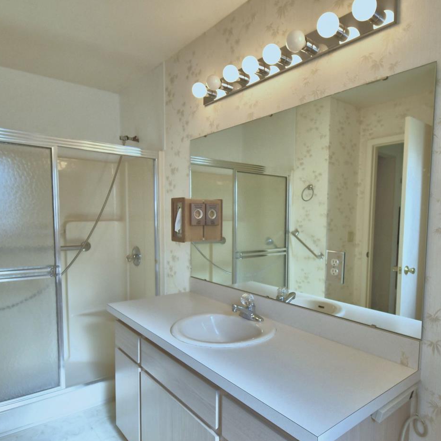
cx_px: 254
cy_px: 244
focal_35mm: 22
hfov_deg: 69.2
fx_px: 317
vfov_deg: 69.4
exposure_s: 1/200
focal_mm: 10
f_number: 4.5
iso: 200
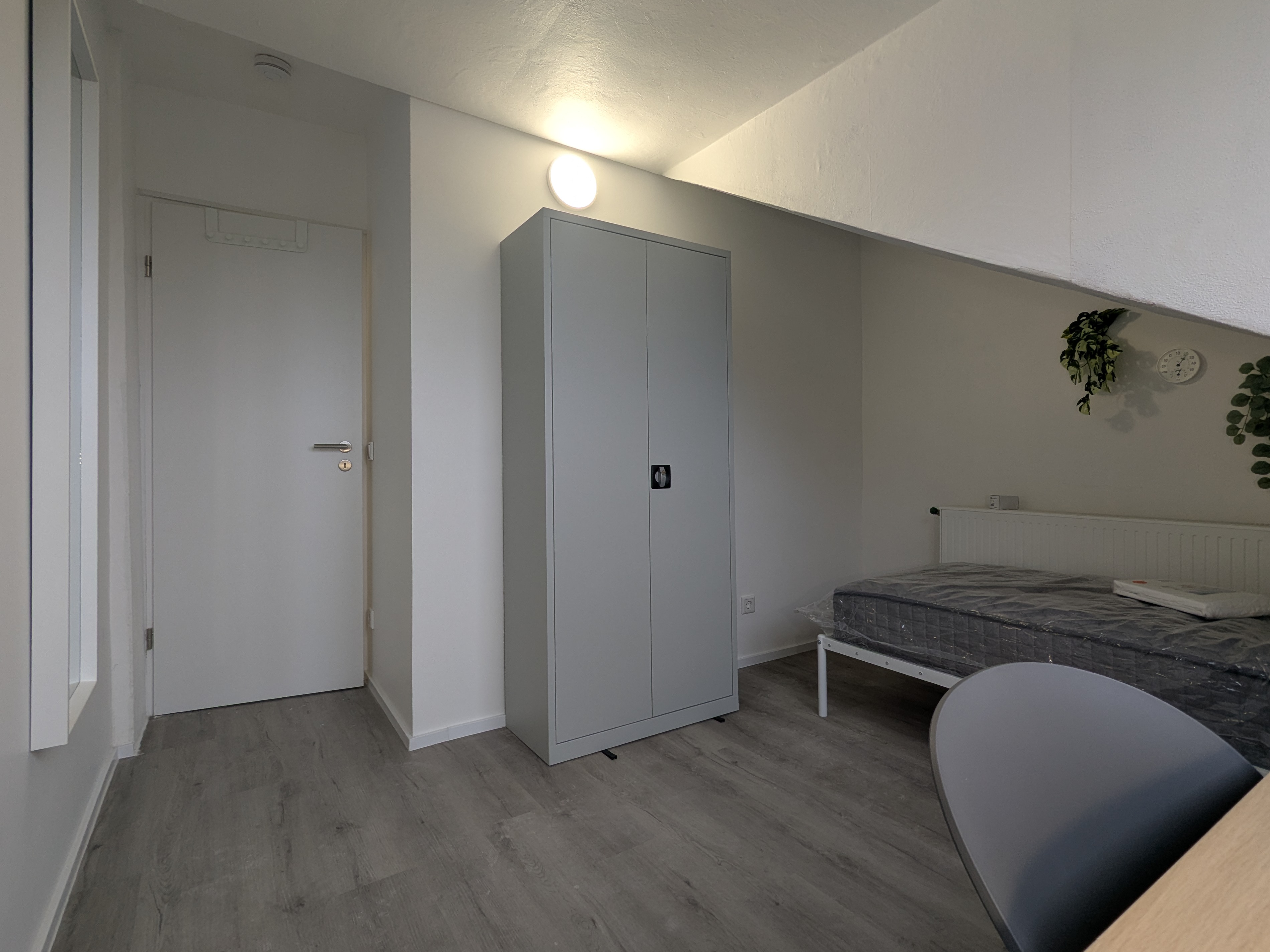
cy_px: 461
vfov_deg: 74.7
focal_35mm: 17
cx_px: 658
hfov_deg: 91.0
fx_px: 624
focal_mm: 2.35
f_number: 2.2
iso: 50
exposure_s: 1/117
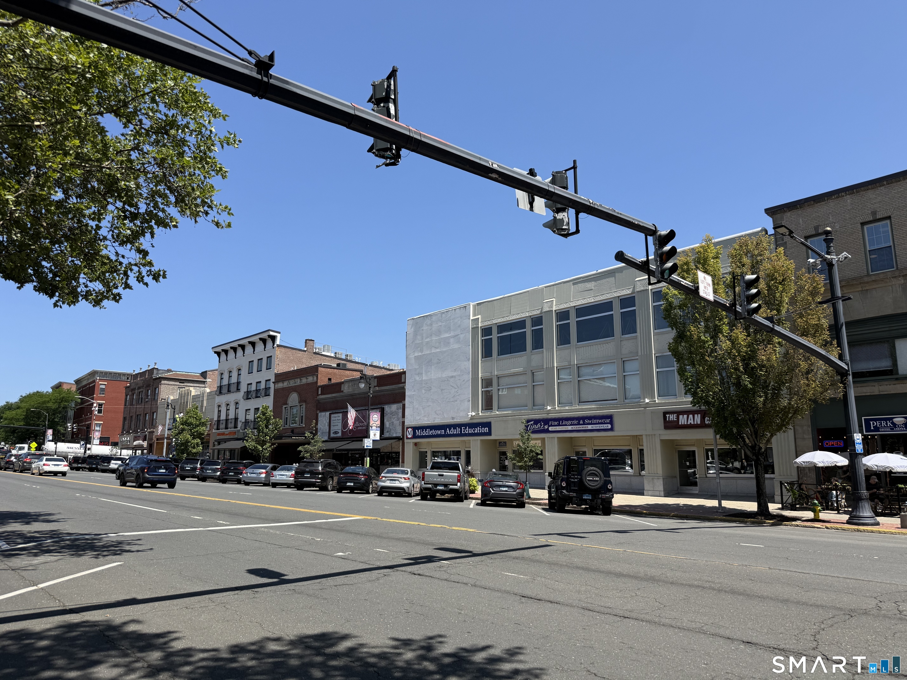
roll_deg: -0.6
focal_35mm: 24
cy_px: 340
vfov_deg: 56.8
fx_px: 629
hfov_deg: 71.6
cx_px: 454
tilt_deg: +11.5
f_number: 1.78
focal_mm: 6.76
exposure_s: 1/3759
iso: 80
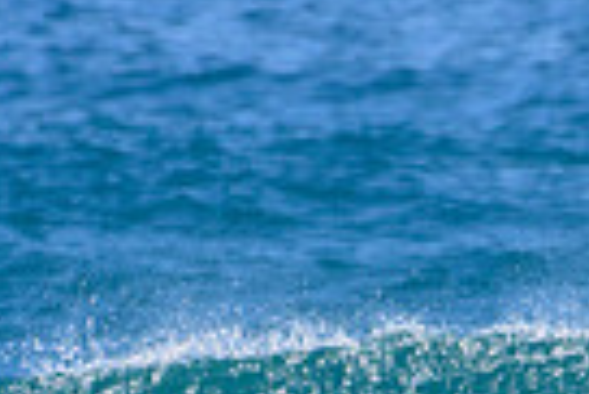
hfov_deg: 0.6
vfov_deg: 0.4
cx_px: 849
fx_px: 52214
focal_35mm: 3188
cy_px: 548
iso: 400
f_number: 5.6
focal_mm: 500
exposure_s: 1/2000
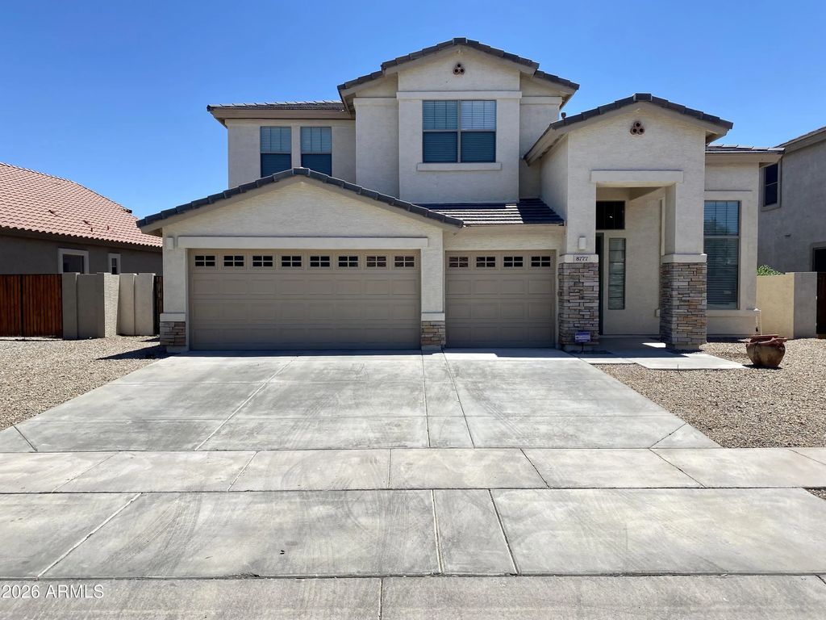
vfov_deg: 53.1
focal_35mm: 26
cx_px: 413
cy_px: 310
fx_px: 620
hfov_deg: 67.3
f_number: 1.8
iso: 32
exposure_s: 1/4115
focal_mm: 4.25
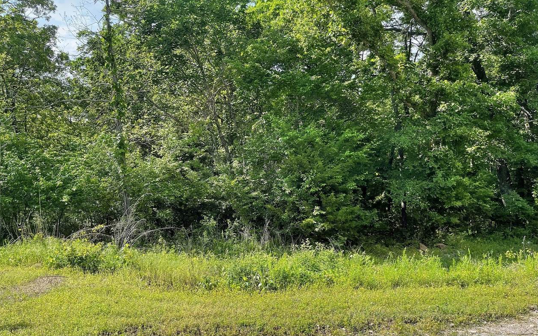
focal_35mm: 28
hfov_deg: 66.5
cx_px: 270
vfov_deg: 44.3
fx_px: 410
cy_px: 201
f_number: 1.6
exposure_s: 1/1130
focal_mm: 5.1
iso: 32
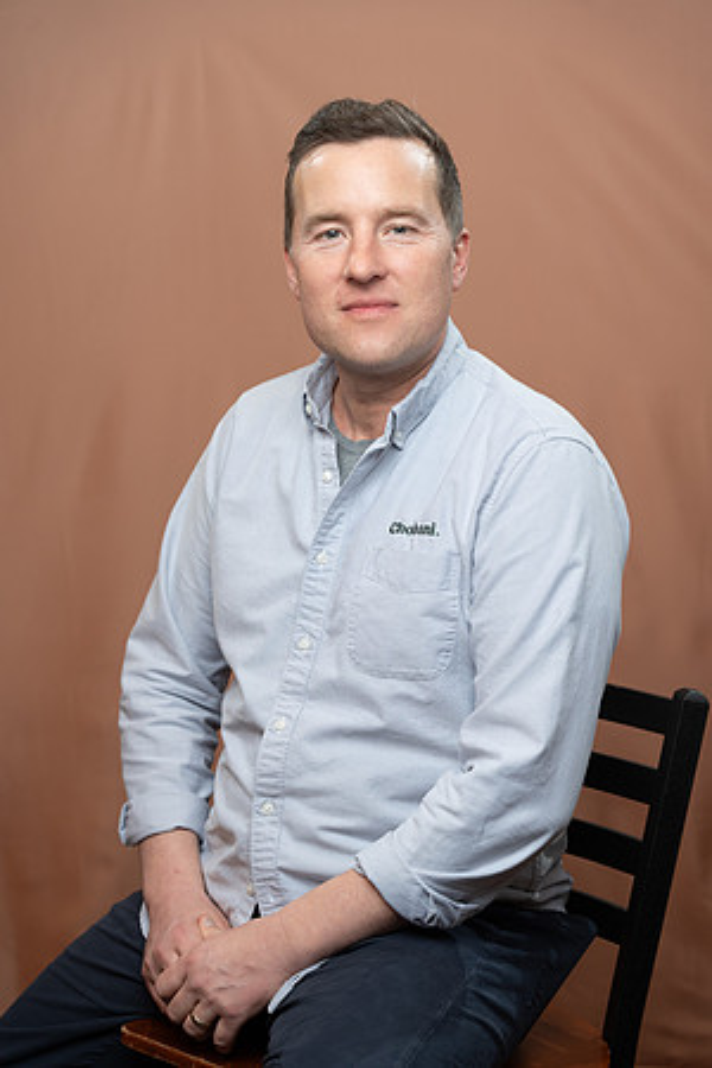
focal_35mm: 75
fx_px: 2225
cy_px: 534
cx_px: 356
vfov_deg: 27.0
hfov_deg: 18.2
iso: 320
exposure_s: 1/160
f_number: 4
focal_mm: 75
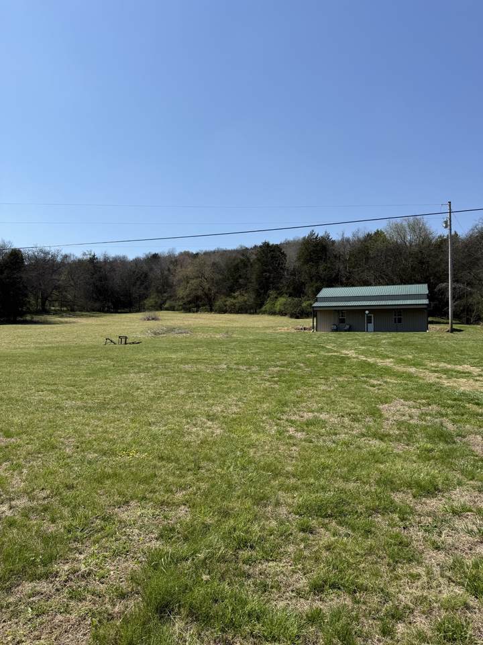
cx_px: 242
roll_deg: -0.3
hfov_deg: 56.8
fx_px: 446
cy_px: 322
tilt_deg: +1.8
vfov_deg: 71.6
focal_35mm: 24
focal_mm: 6.76
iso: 80
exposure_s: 1/5319
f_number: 1.78
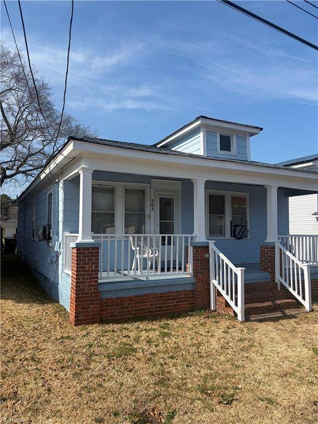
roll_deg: -0.1
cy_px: 212
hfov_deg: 53.1
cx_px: 159
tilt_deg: +3.6
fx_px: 318
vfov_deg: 67.3
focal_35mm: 26
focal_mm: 5.96
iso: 64
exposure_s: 1/4608
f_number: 1.6
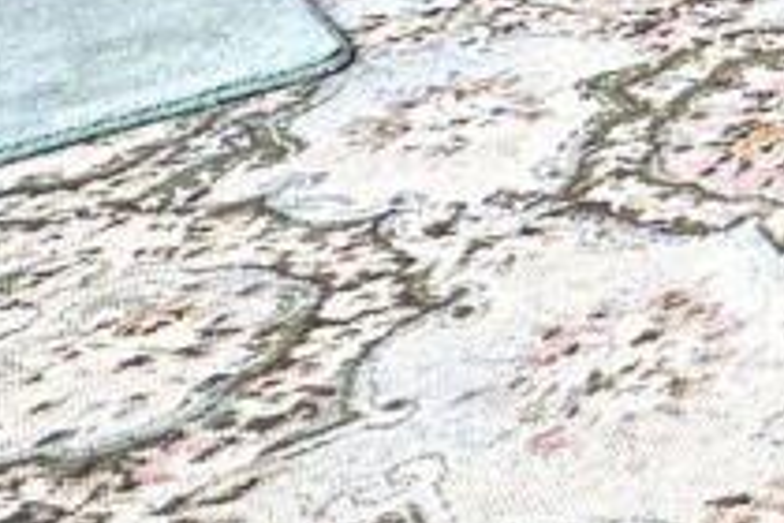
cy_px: -590
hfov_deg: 21.0
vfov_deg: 14.9
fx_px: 1546
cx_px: 1351
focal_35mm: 71
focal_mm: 2.22
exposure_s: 1/99
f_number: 2.2
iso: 125
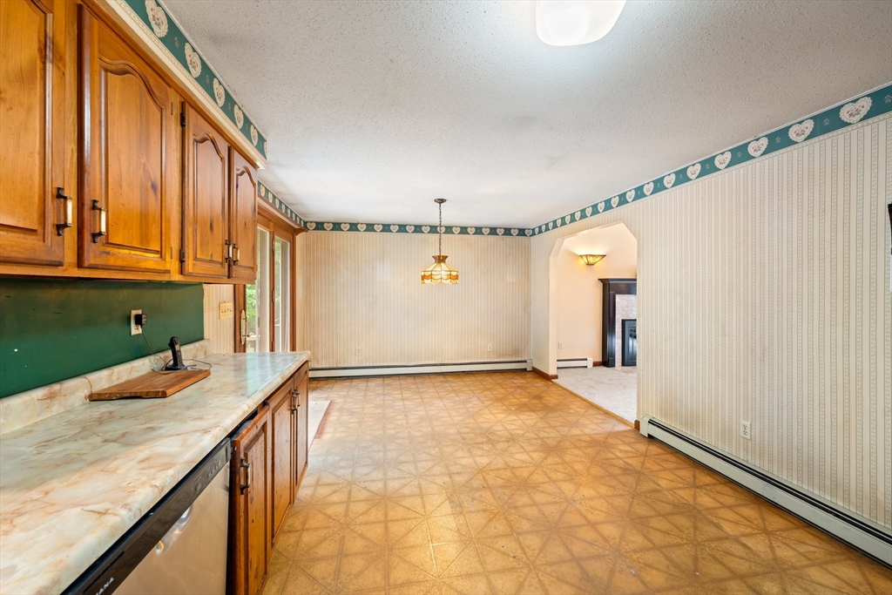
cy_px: 298
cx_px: 446
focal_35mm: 14
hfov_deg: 104.2
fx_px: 347
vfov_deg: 81.2
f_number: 7.1
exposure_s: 4
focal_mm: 14
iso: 250
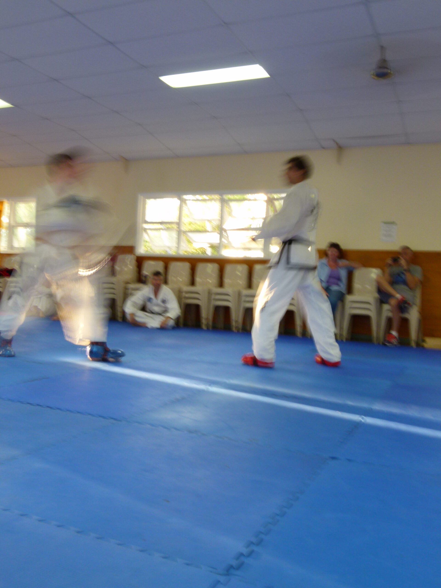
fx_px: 527
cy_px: 294
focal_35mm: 31
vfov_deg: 58.4
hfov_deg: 45.4
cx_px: 220
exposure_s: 1/4
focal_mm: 5.6
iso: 100
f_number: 5.6
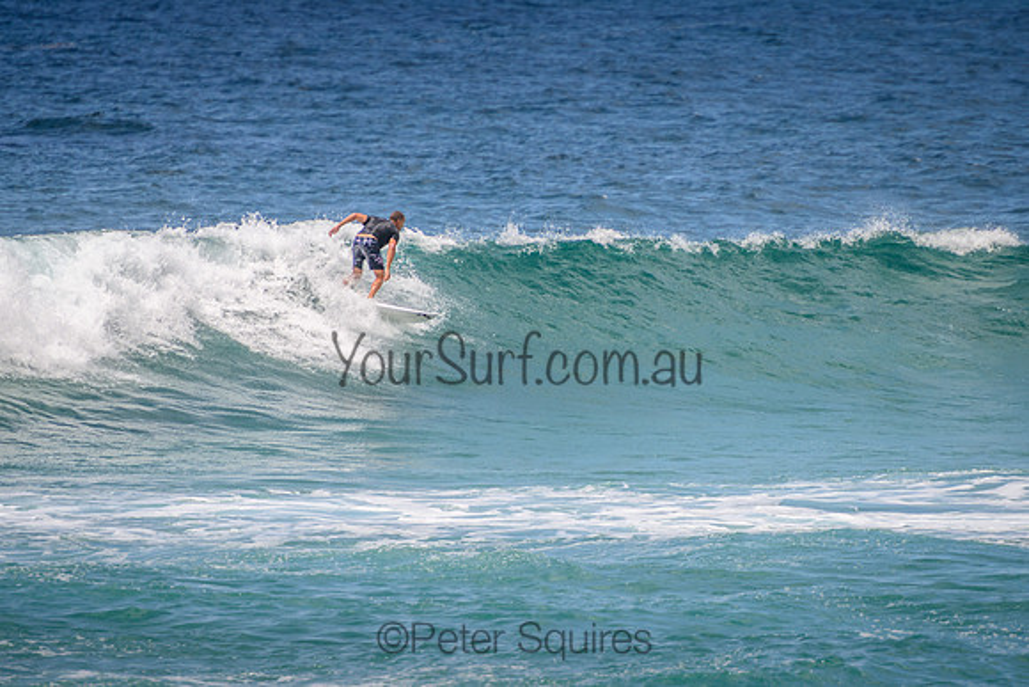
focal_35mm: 549
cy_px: 295
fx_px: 15705
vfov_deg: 2.5
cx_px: 653
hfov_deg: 3.8
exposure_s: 1/2000
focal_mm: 400
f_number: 5.6
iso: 280
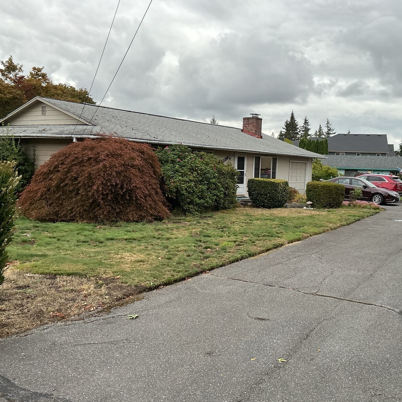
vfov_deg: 47.2
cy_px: 205
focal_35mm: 35
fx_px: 460
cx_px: 255
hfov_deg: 46.7
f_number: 1.8
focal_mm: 3
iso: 25
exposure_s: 1/534
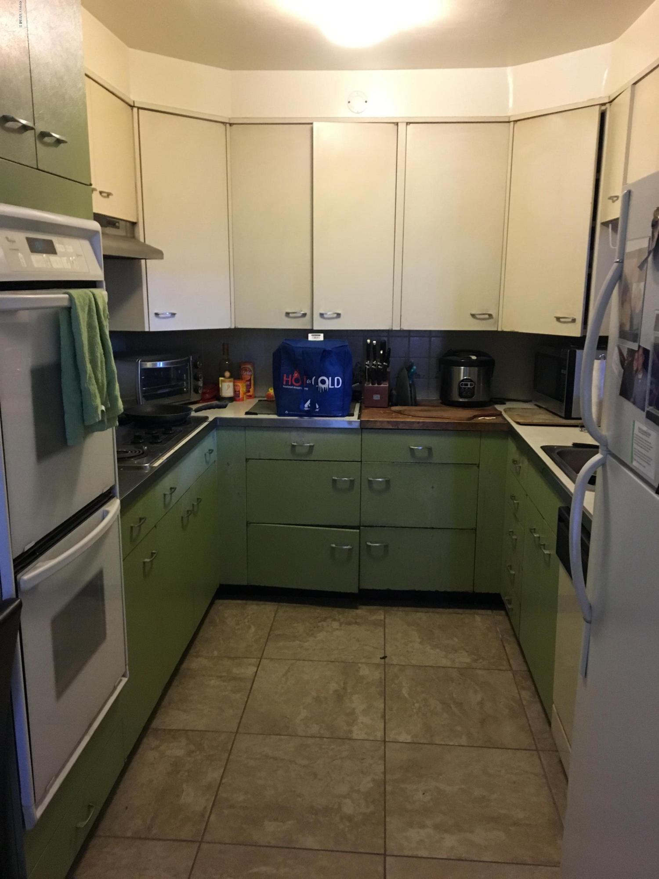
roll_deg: +0.6
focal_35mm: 29
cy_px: 440
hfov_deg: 48.2
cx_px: 330
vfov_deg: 61.7
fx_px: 736
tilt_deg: -9.9
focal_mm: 4.15
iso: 200
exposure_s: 1/20
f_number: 2.2
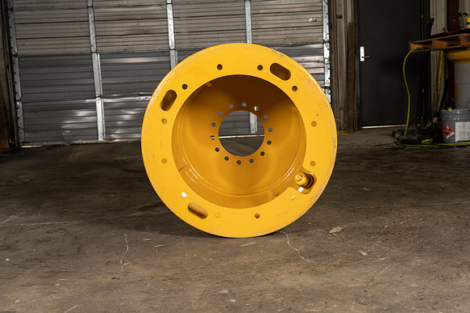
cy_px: 156
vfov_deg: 28.1
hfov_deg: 41.1
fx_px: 627
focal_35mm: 48
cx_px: 235
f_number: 5.6
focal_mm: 48
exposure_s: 1/100
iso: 800
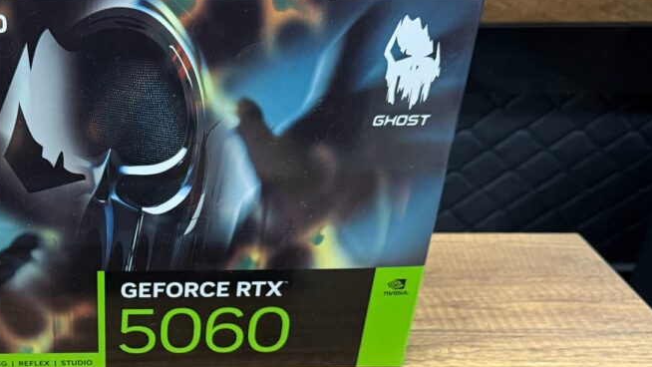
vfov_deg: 24.0
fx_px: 830
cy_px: 355
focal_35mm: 48
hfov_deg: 40.9
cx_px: 121
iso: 320
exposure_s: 1/50
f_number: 1.78
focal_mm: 6.76
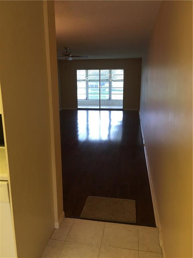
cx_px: 96
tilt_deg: -11.9
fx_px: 216
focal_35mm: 29
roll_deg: -0.3
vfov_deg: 61.7
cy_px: 129
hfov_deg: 48.2
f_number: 2.2
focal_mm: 4.15
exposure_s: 1/30
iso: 64
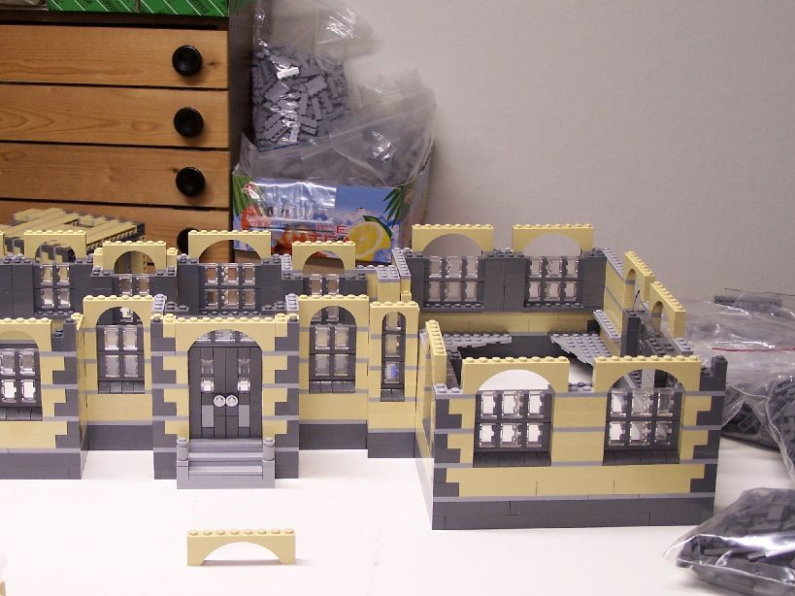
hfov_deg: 27.7
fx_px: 1607
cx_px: 312
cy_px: 301
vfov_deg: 21.0
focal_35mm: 70
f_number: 3.1
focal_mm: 9.3
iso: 80
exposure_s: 1/8
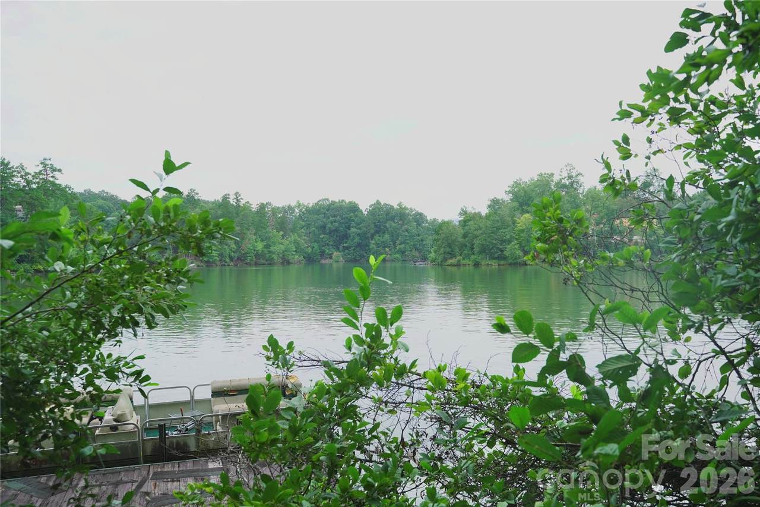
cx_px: 380
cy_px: 254
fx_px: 633
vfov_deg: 43.6
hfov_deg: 61.9
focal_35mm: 30
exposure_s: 1/400
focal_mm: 30
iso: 320
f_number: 4.5
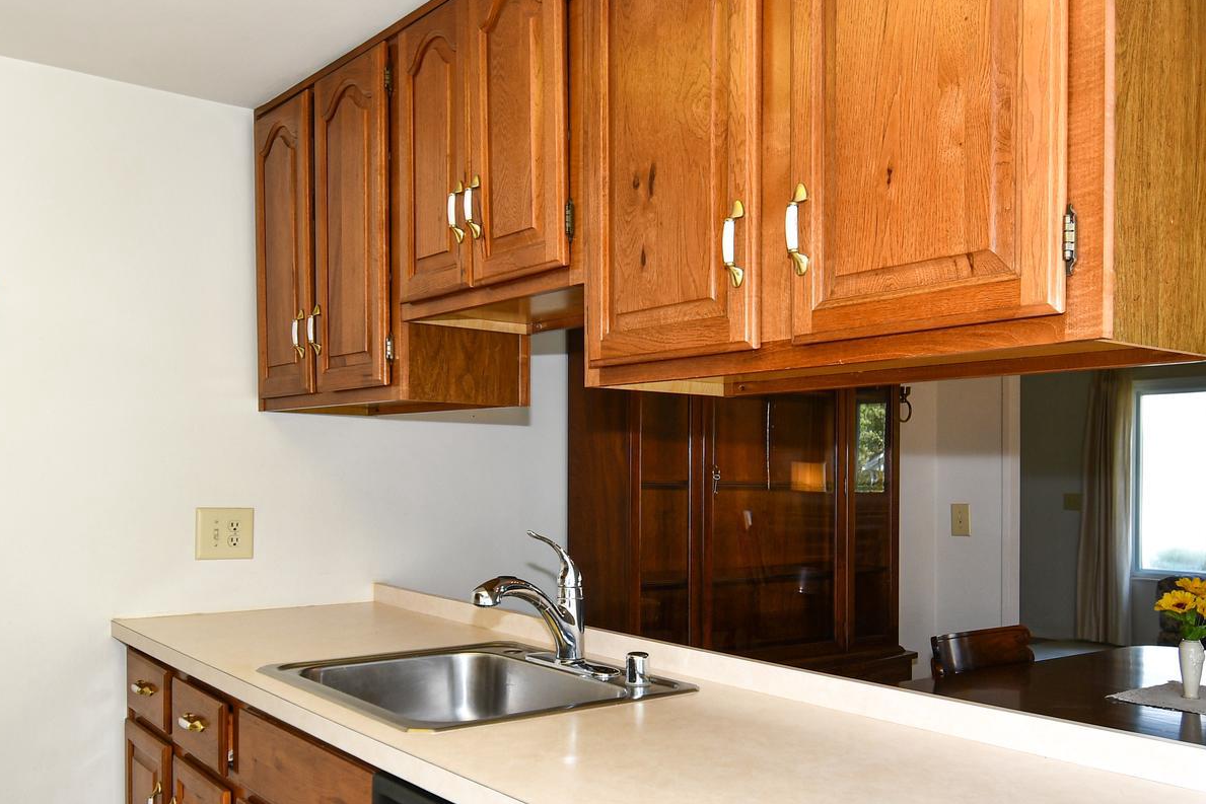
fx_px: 1039
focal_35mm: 31
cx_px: 558
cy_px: 572
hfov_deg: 60.2
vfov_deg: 41.4
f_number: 5
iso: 200
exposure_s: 1/100
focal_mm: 12
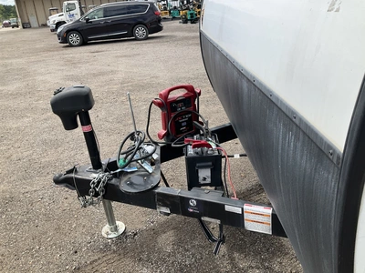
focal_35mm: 29
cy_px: 136
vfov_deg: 48.2
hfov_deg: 61.7
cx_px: 182
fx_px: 306
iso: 25
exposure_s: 1/1076
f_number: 1.8
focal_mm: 3
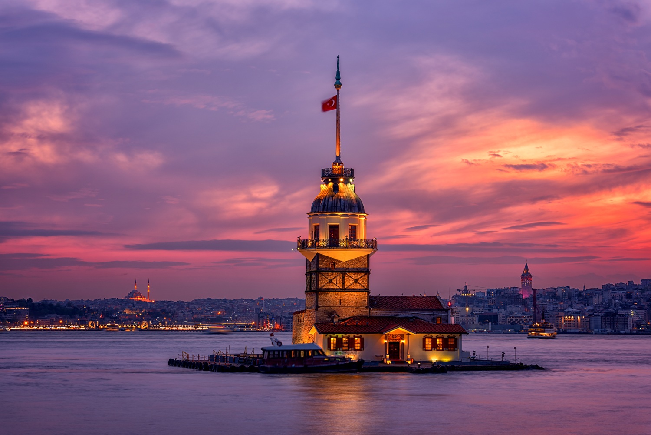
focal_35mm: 98
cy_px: 218
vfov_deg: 14.0
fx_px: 1773
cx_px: 326
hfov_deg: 20.8
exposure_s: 4
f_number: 9
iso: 31
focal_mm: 98
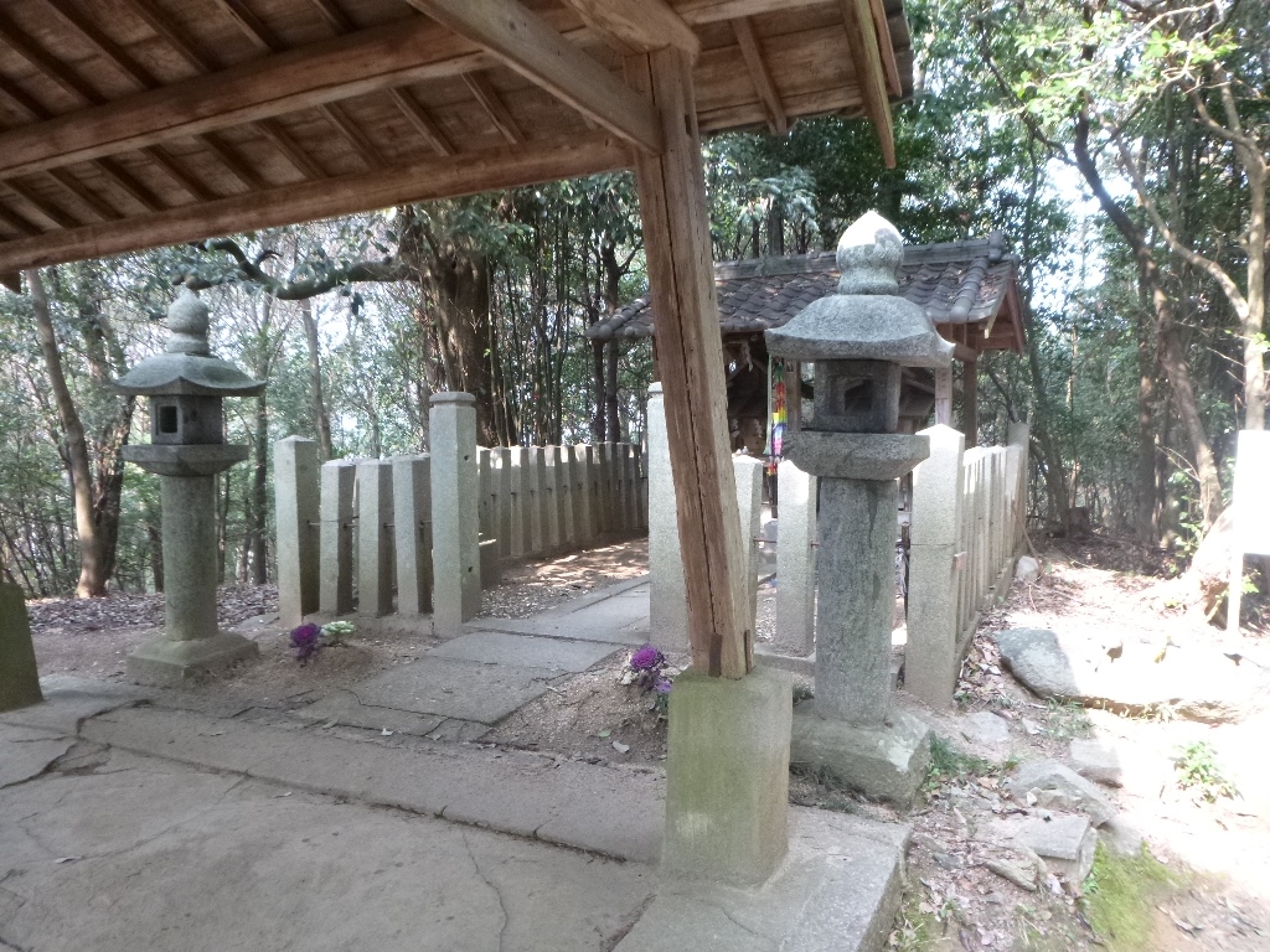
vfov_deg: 54.9
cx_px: 635
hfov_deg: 69.4
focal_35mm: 25
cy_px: 476
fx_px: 917
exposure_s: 1/60
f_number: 3.9
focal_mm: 4.5
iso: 400
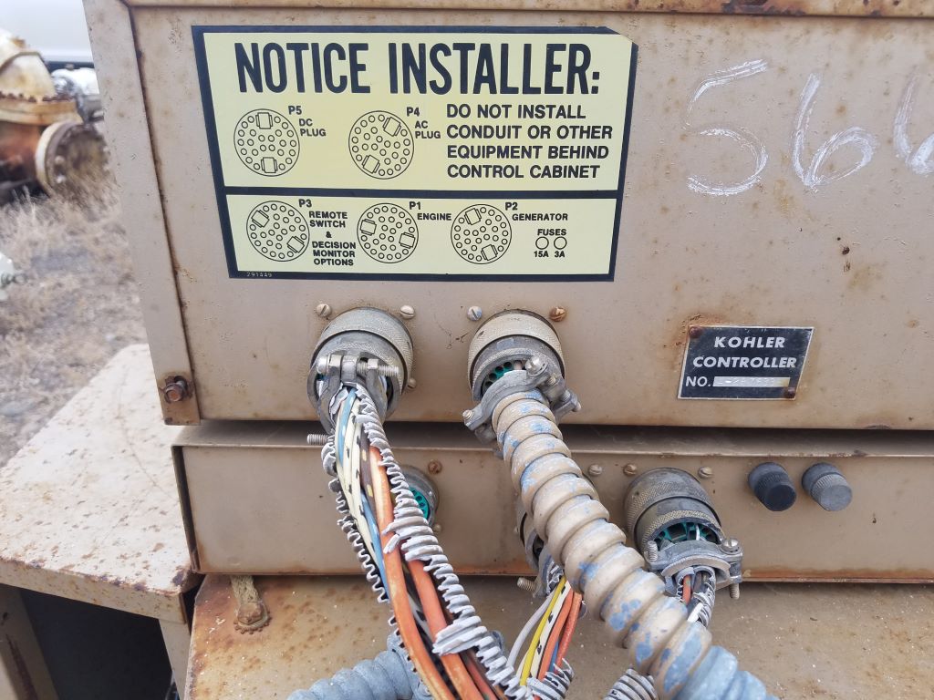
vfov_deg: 53.1
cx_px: 467
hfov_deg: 67.3
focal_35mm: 26
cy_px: 350
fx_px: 702
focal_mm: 4.2
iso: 50
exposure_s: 1/205
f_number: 1.7
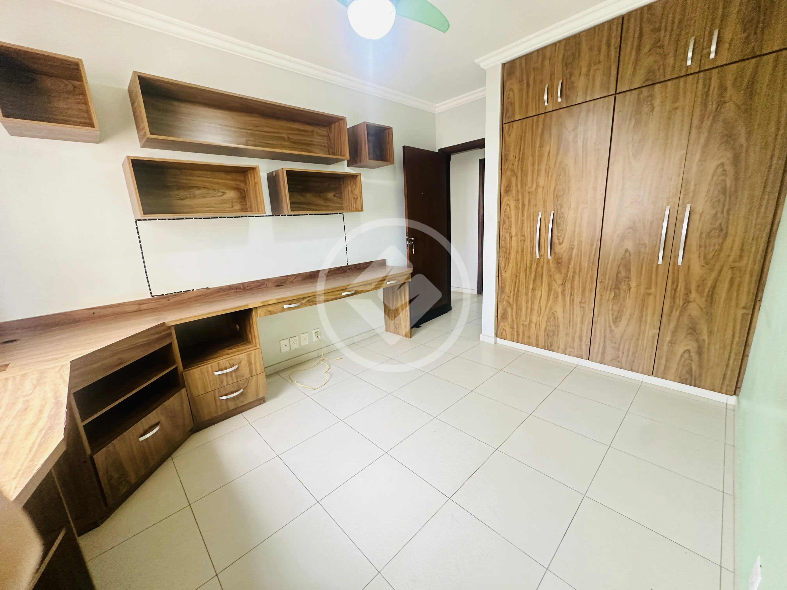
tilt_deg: -13.0
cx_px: 394
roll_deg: +2.9
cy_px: 295
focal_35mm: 14
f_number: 2.2
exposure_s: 1/60
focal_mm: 2.22
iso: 320
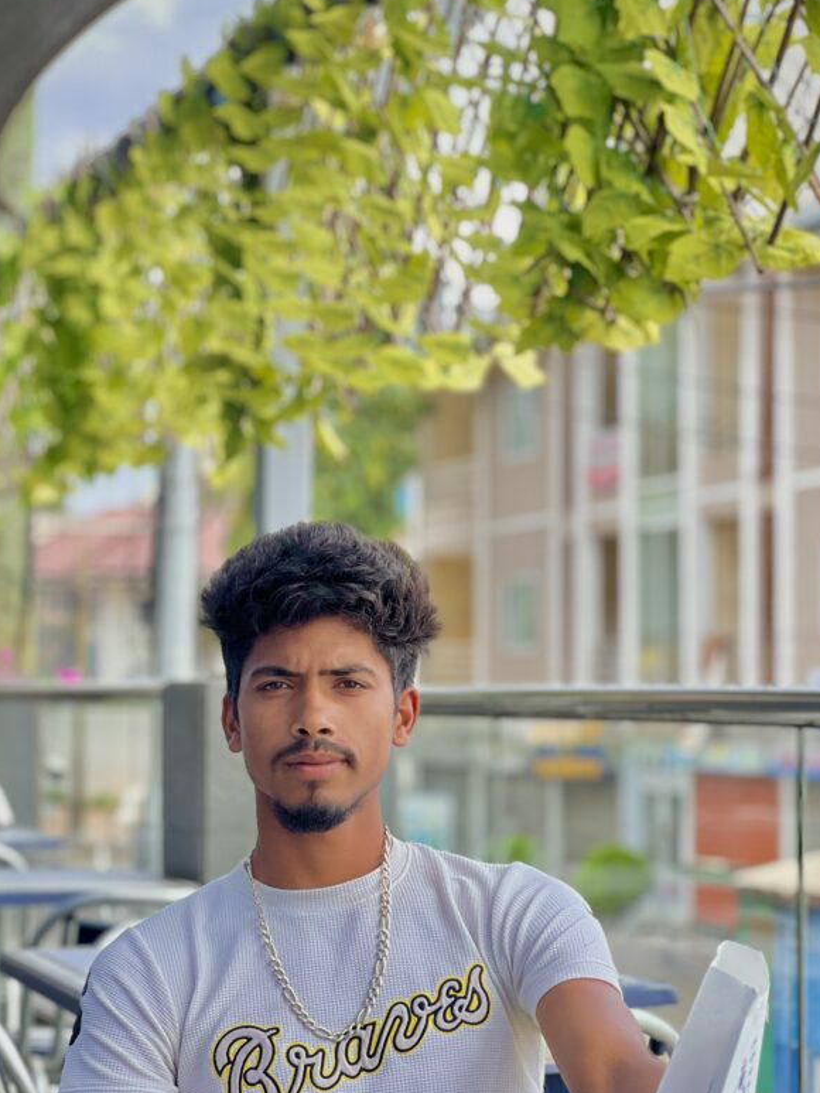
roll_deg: -0.3
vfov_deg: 19.2
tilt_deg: +2.5
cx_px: 355
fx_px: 3221
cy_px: 669
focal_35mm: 102
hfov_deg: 14.5
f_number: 2.8
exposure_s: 1/135
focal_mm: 9
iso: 25
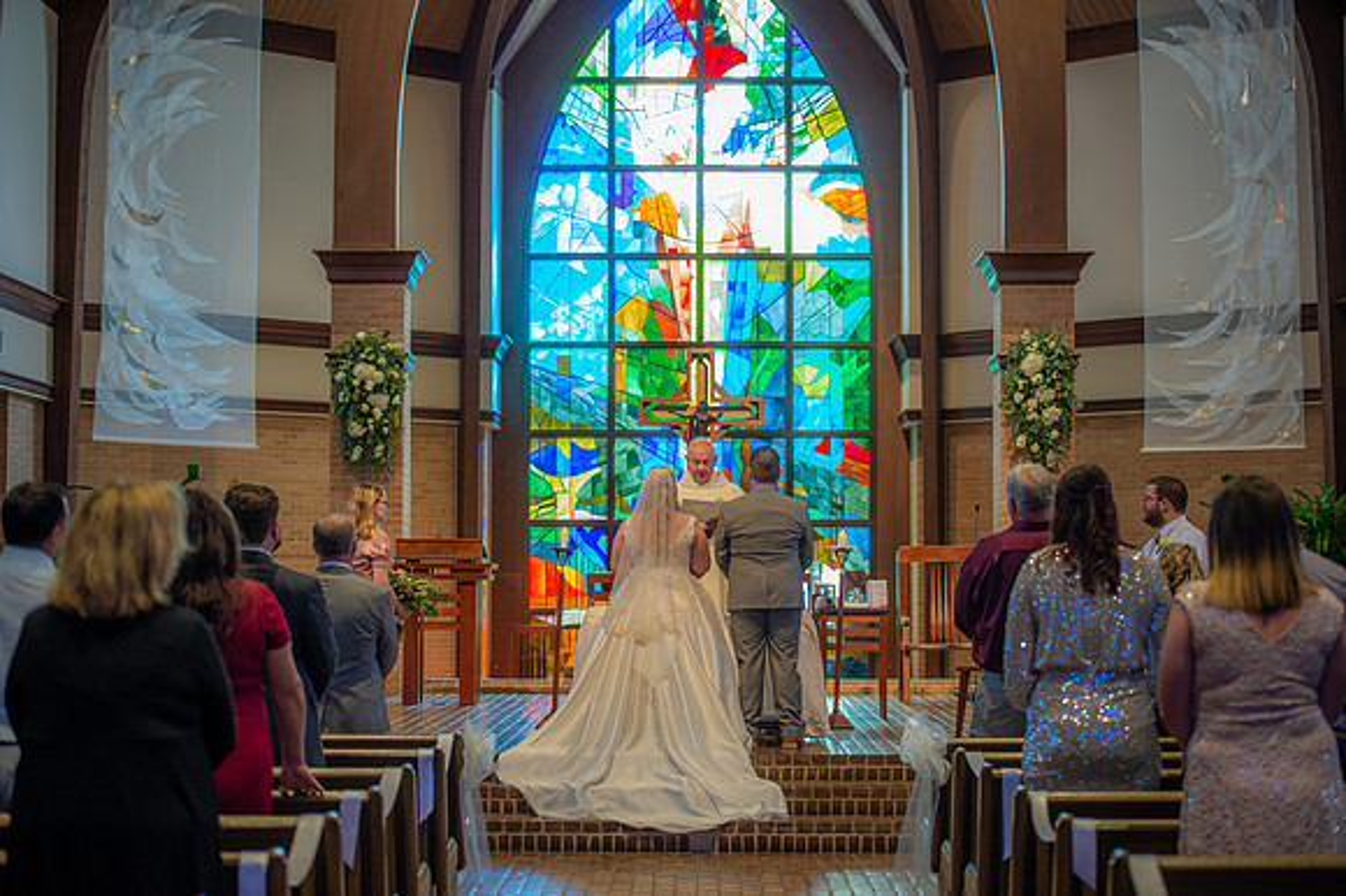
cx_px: 673
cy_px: 448
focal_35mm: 70
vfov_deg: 19.4
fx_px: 2616
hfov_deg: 28.9
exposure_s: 1/80
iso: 640
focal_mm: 70
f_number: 2.8
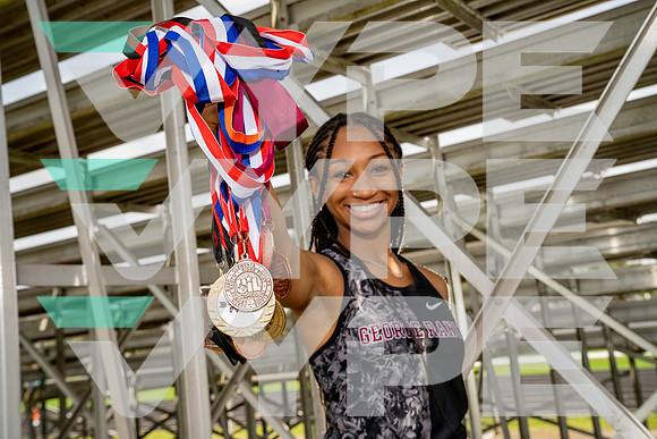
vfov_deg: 30.5
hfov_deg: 44.5
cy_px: 220
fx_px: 803
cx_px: 328
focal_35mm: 44
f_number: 8
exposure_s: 1/125
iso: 100
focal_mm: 44
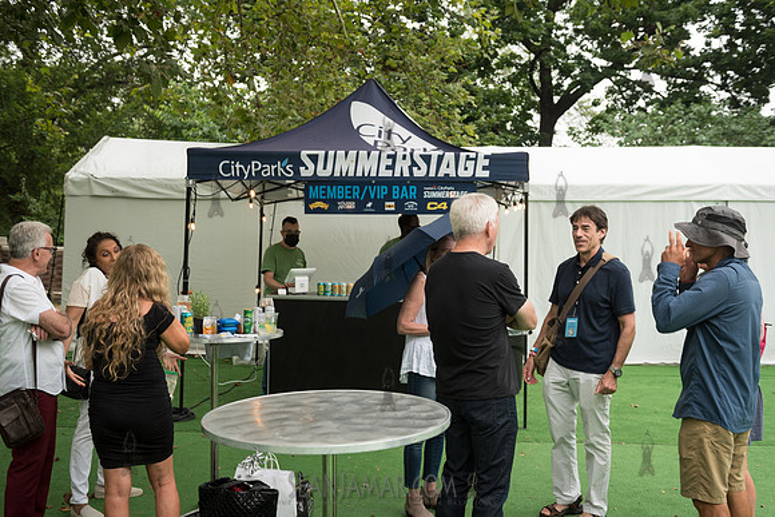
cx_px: 388
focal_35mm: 37
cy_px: 258
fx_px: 793
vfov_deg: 36.1
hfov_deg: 52.1
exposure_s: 1/100
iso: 160
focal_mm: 35
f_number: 4
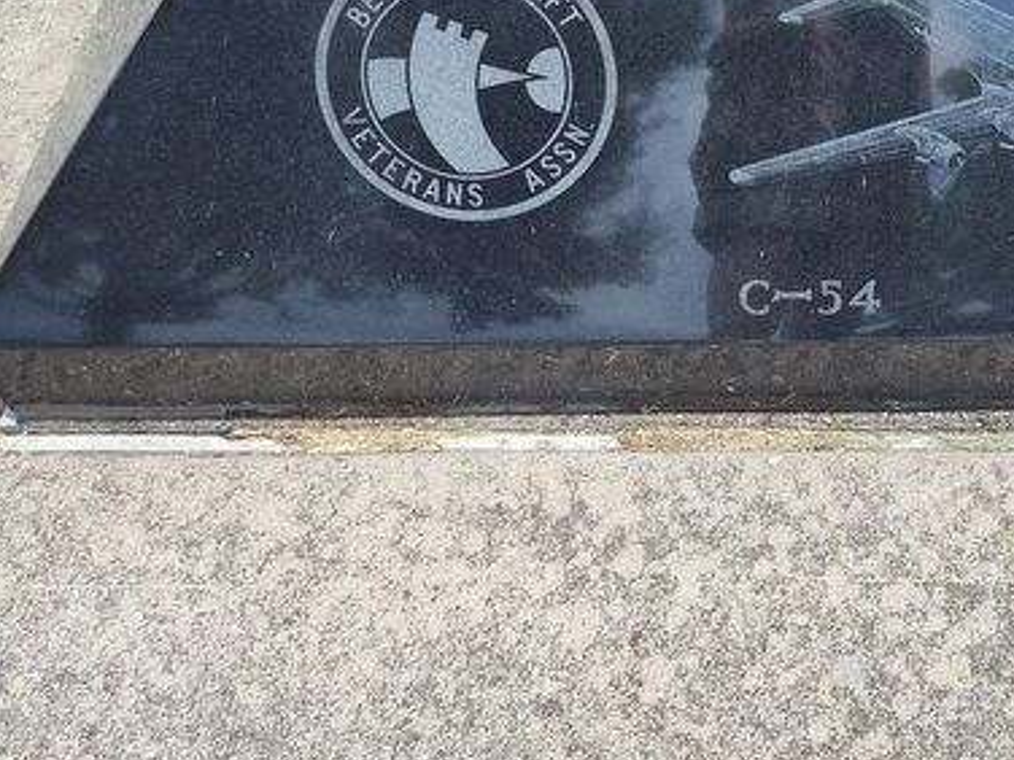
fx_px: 1435
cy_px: 43
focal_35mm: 49
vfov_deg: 28.3
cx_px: 860
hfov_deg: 37.0
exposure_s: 1/847
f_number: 1.8
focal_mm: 5.56
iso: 100
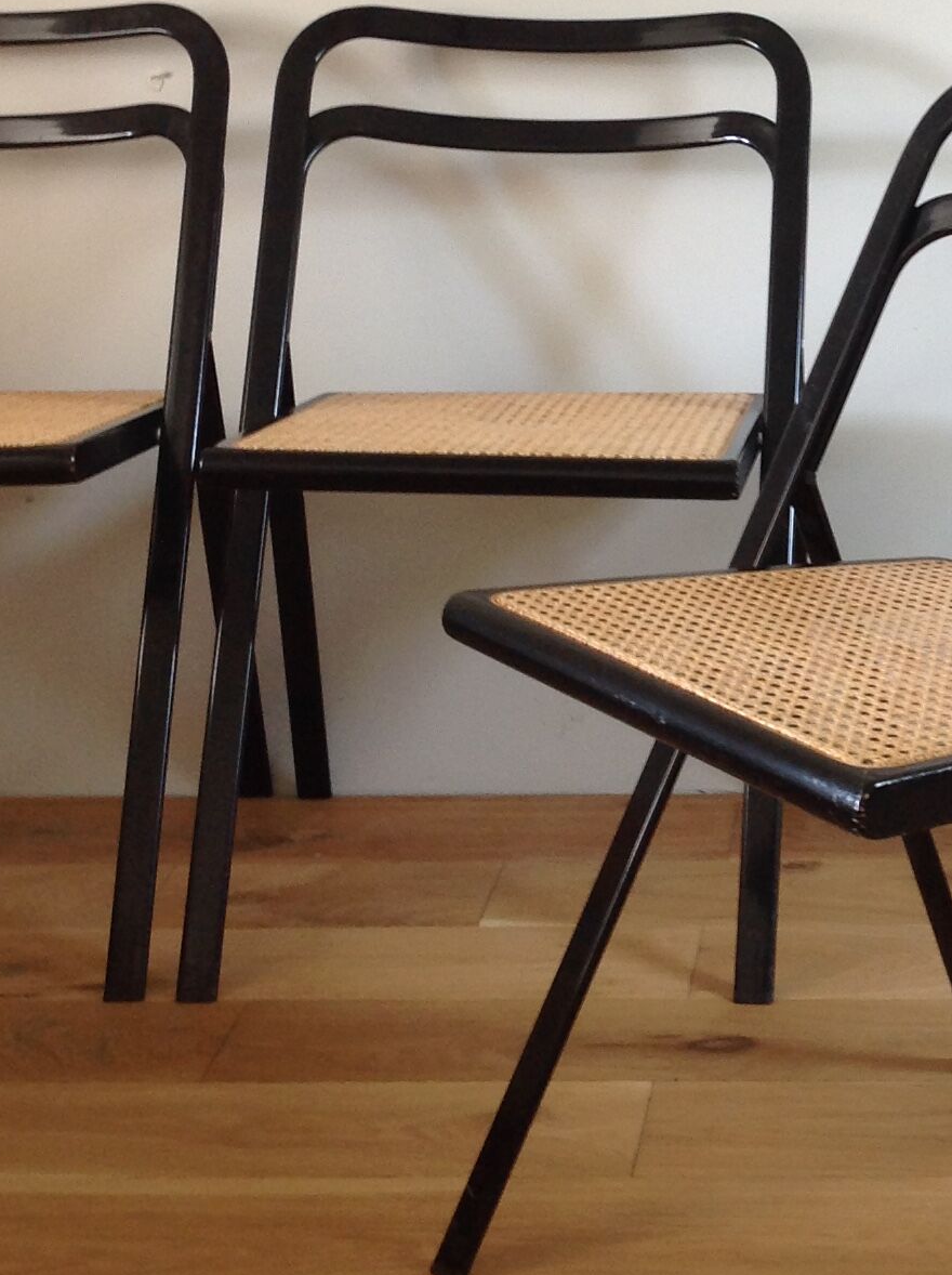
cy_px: 308
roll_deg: -0.7
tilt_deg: -7.3
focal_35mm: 77
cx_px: 943
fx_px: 2831
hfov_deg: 18.6
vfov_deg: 25.1
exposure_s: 1/15
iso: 80
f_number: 2.4
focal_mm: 4.28
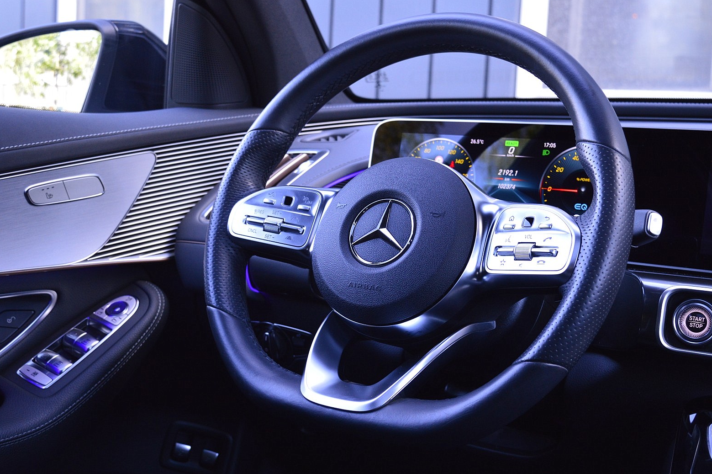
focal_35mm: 50
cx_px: 351
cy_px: 240
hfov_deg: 39.6
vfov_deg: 27.0
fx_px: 988
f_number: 8
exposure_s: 1/60
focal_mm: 32
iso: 800
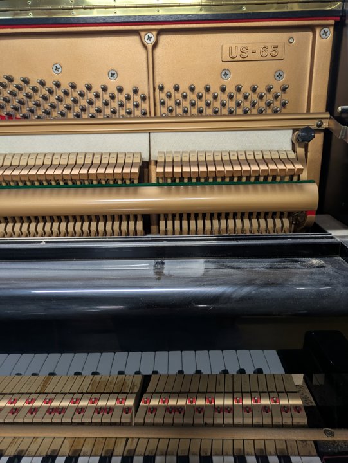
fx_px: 335
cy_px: 232
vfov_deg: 69.4
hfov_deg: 54.9
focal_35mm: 25
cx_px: 174
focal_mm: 5.43
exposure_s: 1/33.3
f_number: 1.89
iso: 276
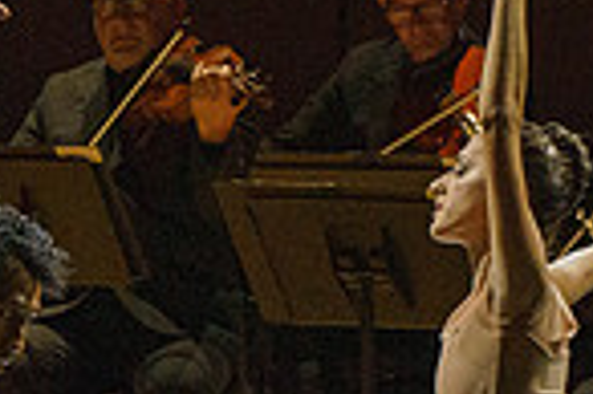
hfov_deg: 1.9
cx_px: 289
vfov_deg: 1.3
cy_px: 349
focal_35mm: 1062
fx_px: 17474
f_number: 13
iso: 4000
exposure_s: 1/250
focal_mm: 224
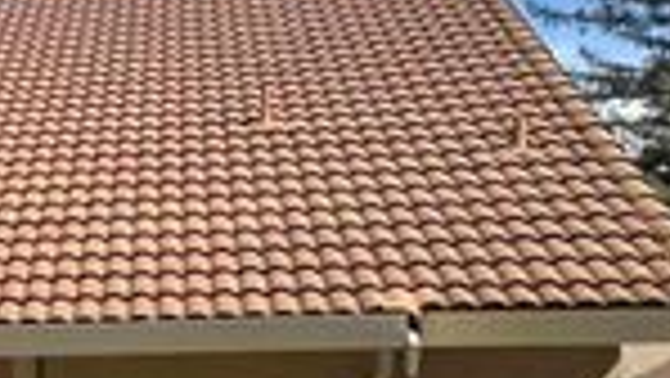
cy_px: 421
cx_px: -319
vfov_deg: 13.5
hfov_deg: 20.8
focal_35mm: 88
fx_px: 1564
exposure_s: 1/2611
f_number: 1.78
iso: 80
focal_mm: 6.76
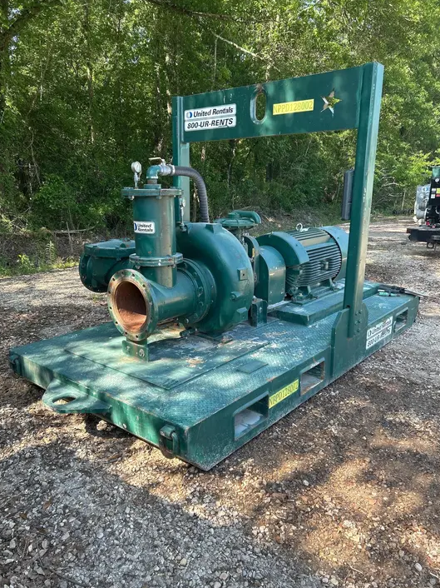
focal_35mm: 27
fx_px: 458
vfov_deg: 65.3
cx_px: 222
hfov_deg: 51.3
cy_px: 302
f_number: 1.5
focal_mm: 5.7
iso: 50
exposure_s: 1/383
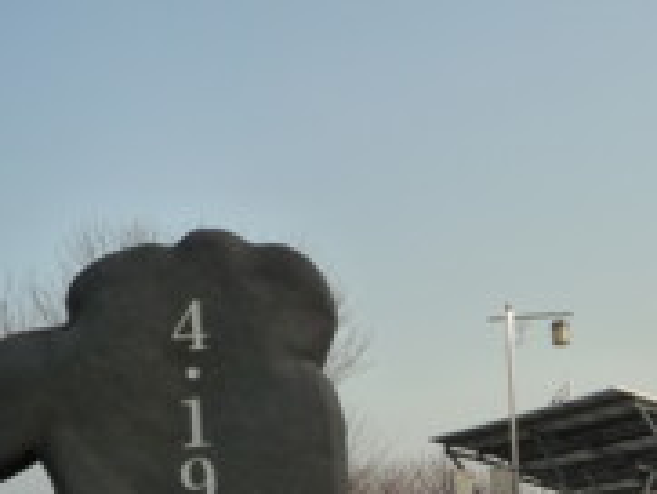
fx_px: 1178
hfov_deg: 30.0
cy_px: 410
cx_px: 577
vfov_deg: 23.3
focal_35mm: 62
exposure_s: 1/640
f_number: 3.5
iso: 160
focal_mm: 4.4
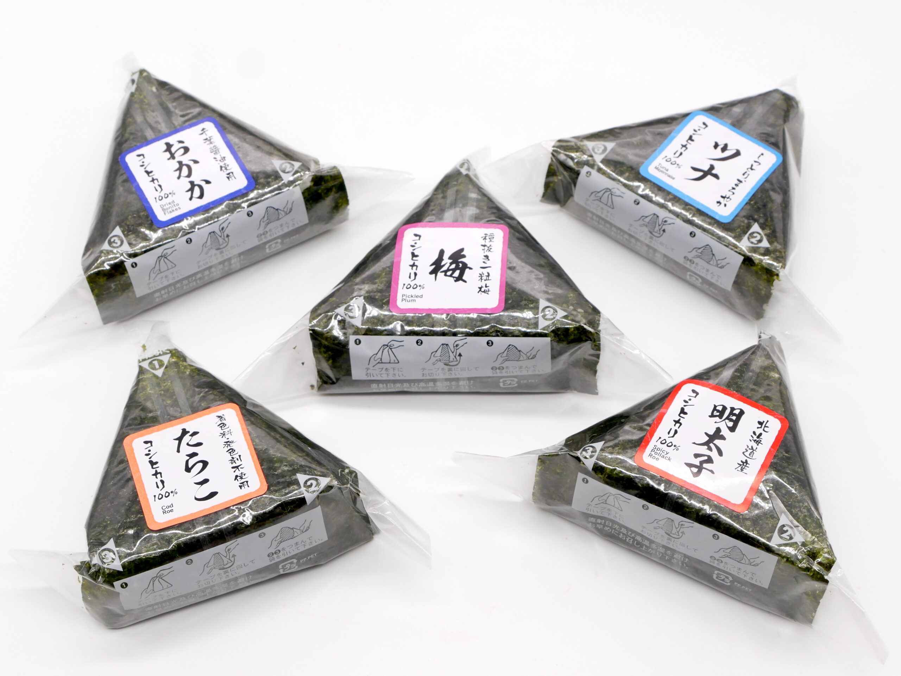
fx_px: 1614
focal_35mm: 62
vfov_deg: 23.7
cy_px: 338
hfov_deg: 31.2
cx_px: 450
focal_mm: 31
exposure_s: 1/160
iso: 400
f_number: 8
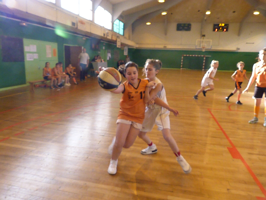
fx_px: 192
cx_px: 133
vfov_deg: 54.9
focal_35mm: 25
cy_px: 100
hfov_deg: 69.4
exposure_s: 1/200
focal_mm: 4.5
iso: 800
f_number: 4
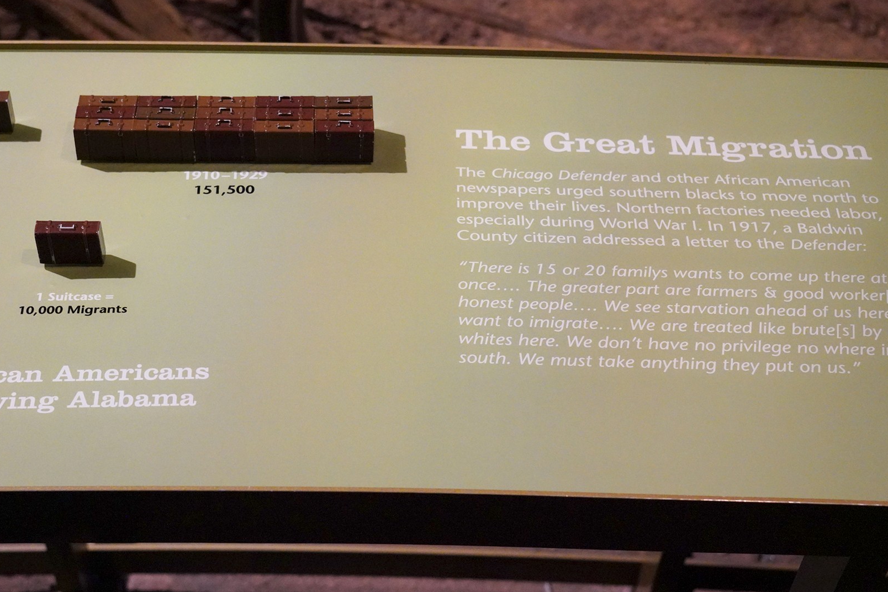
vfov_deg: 26.5
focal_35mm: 51
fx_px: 1258
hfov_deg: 38.8
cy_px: 287
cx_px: 386
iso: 10000
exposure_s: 1/100
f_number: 5.6
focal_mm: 41
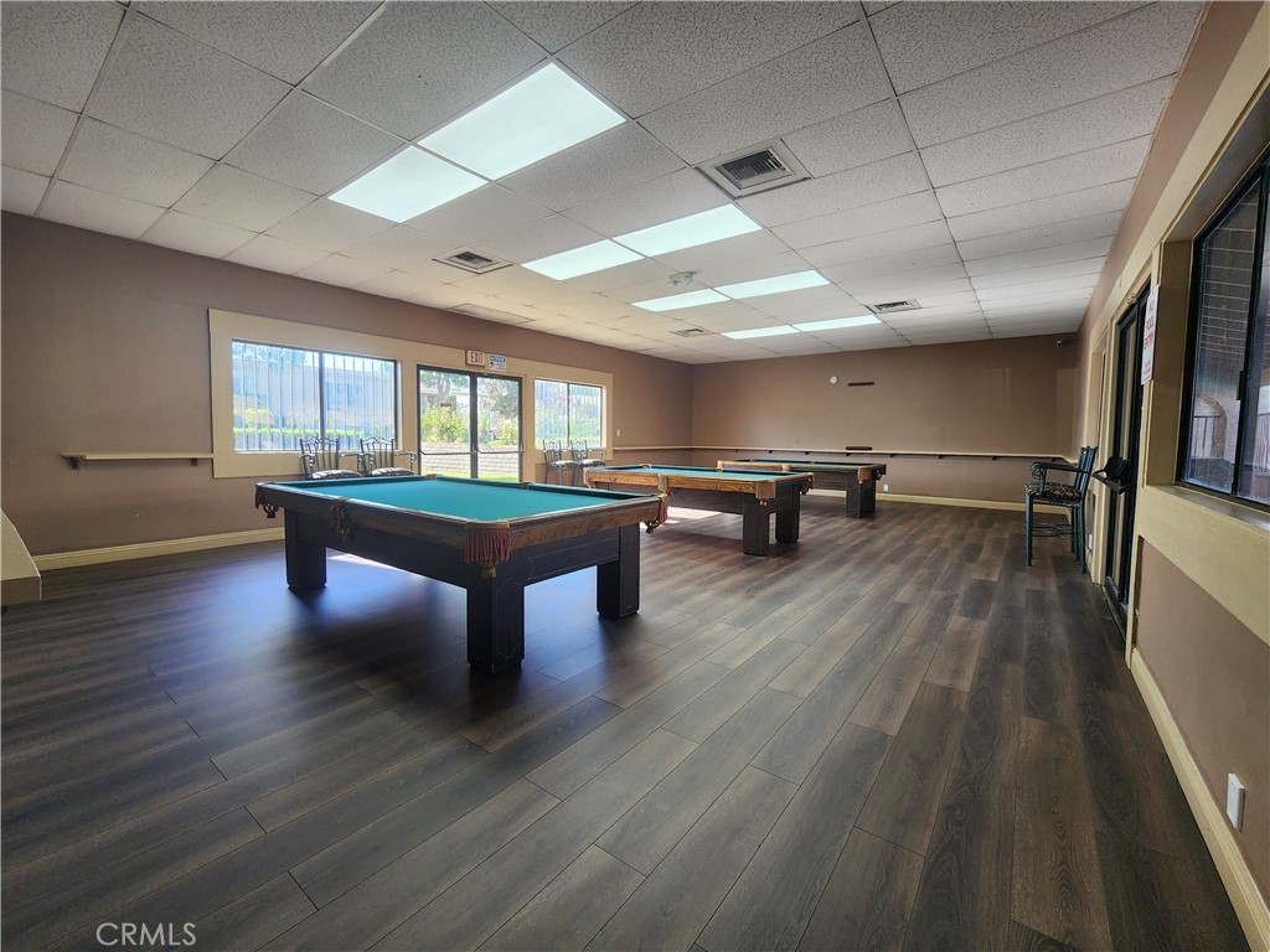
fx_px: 477
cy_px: 476
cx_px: 635
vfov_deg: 89.9
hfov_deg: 106.2
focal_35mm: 13
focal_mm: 2.2
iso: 64
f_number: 2.2
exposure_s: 1/60
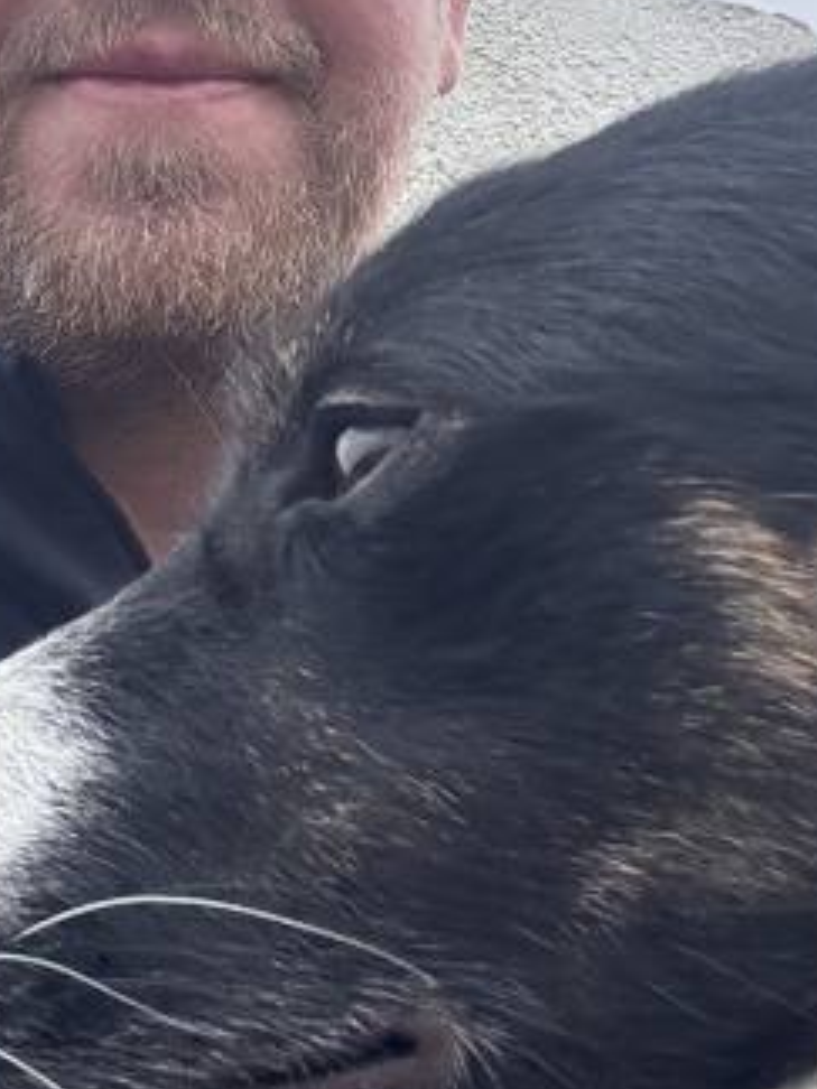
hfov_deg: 19.9
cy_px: 336
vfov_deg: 26.1
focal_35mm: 74
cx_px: 316
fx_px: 2329
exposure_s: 1/299
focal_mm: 2.69
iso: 25
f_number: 1.9
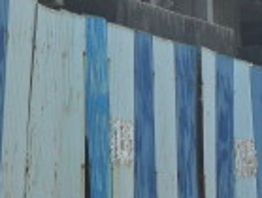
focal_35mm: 202
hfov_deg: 9.4
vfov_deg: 7.3
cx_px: -164
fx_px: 1533
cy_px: -75
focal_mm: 7.8
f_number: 4.5
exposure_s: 1/350
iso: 100
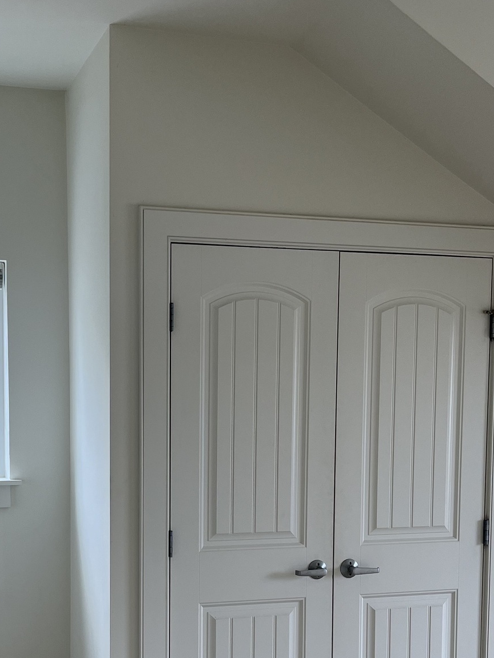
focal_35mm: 52
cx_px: 176
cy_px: 478
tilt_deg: -7.0
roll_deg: -0.6
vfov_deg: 36.1
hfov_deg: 27.9
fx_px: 989
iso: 64
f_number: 1.6
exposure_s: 1/123
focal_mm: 5.1
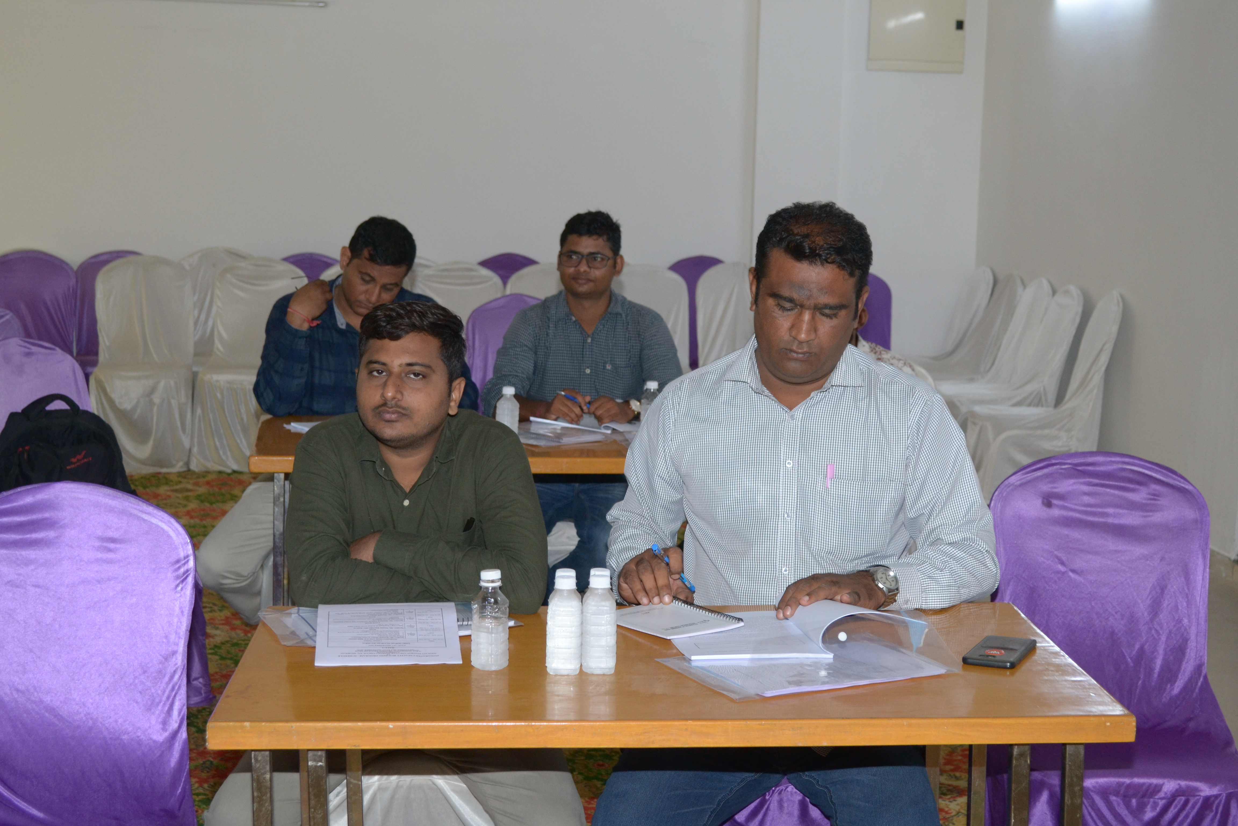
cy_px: 413
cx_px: 619
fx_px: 1960
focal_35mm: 57
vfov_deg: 23.8
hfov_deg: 35.1
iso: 800
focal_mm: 38
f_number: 5.6
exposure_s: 1/50
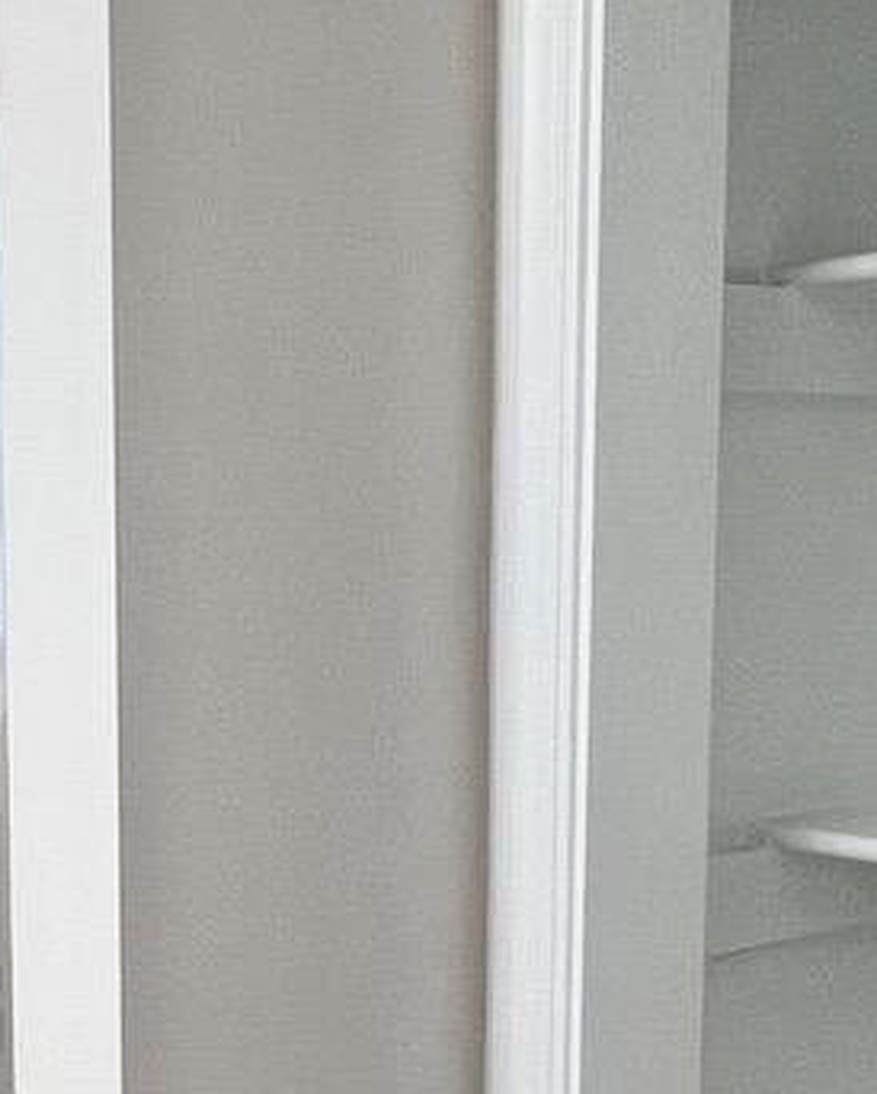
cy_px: 787
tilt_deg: -6.1
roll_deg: +1.2
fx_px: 1848
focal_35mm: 57
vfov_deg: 32.5
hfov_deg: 26.0
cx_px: 115
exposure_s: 1/120
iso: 100
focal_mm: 1.57
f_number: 1.8
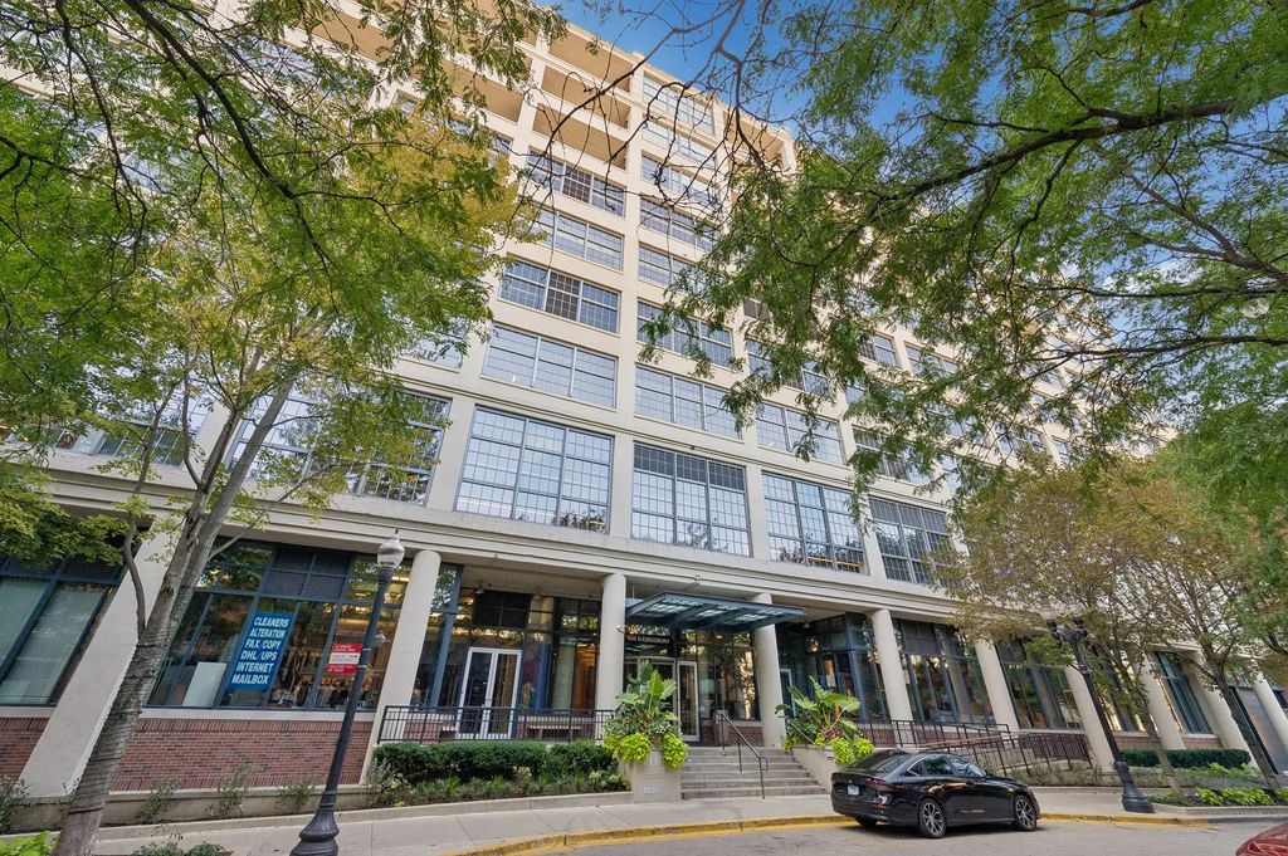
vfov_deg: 81.1
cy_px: 428
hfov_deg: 104.3
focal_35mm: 14
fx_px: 500
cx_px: 644
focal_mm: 14
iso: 1600
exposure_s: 1/400
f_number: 11
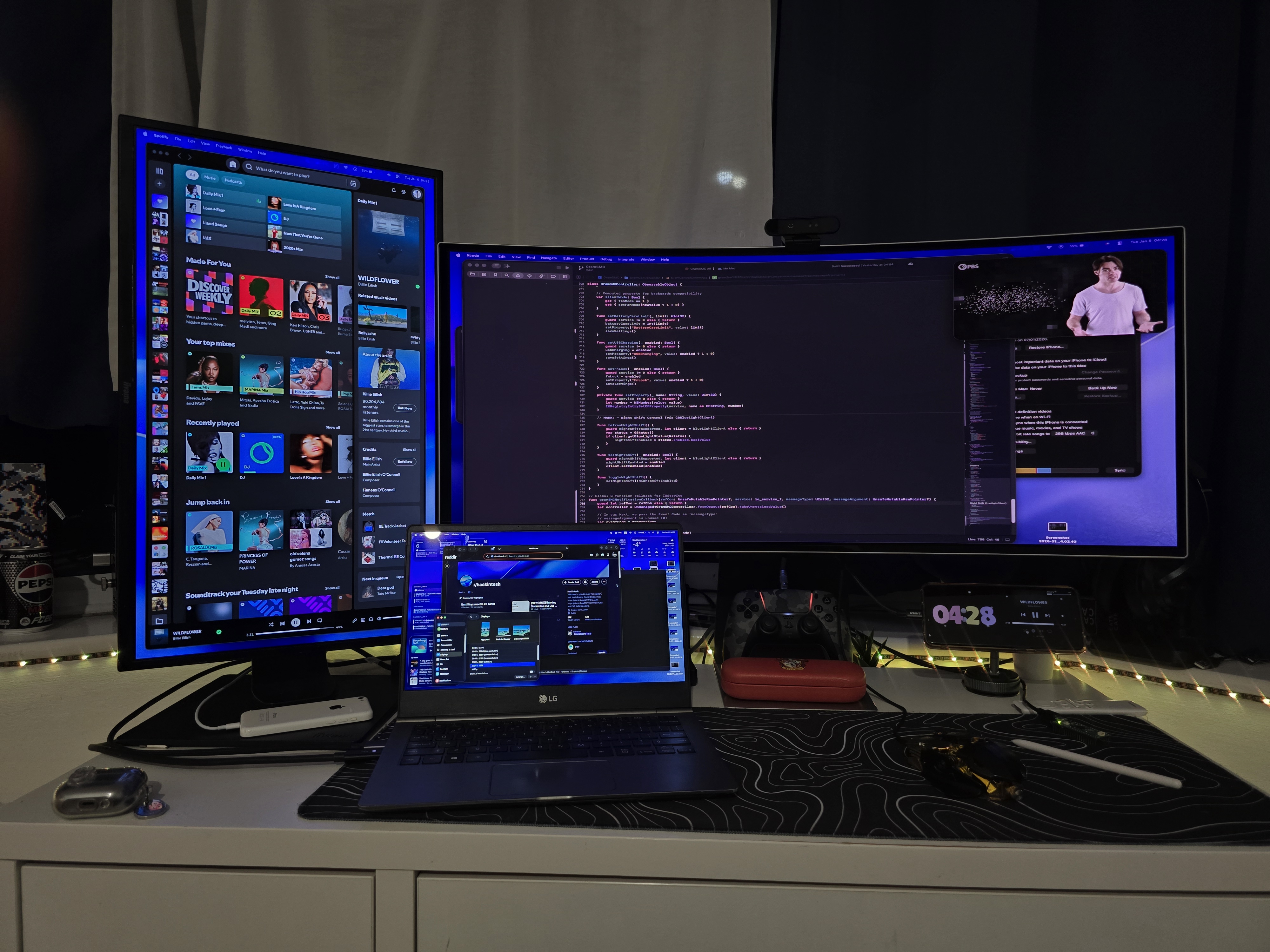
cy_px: 476
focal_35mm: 23
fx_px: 844
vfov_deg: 58.9
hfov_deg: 73.9
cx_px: 635
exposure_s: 1/100
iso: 200
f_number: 1.7
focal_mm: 6.3
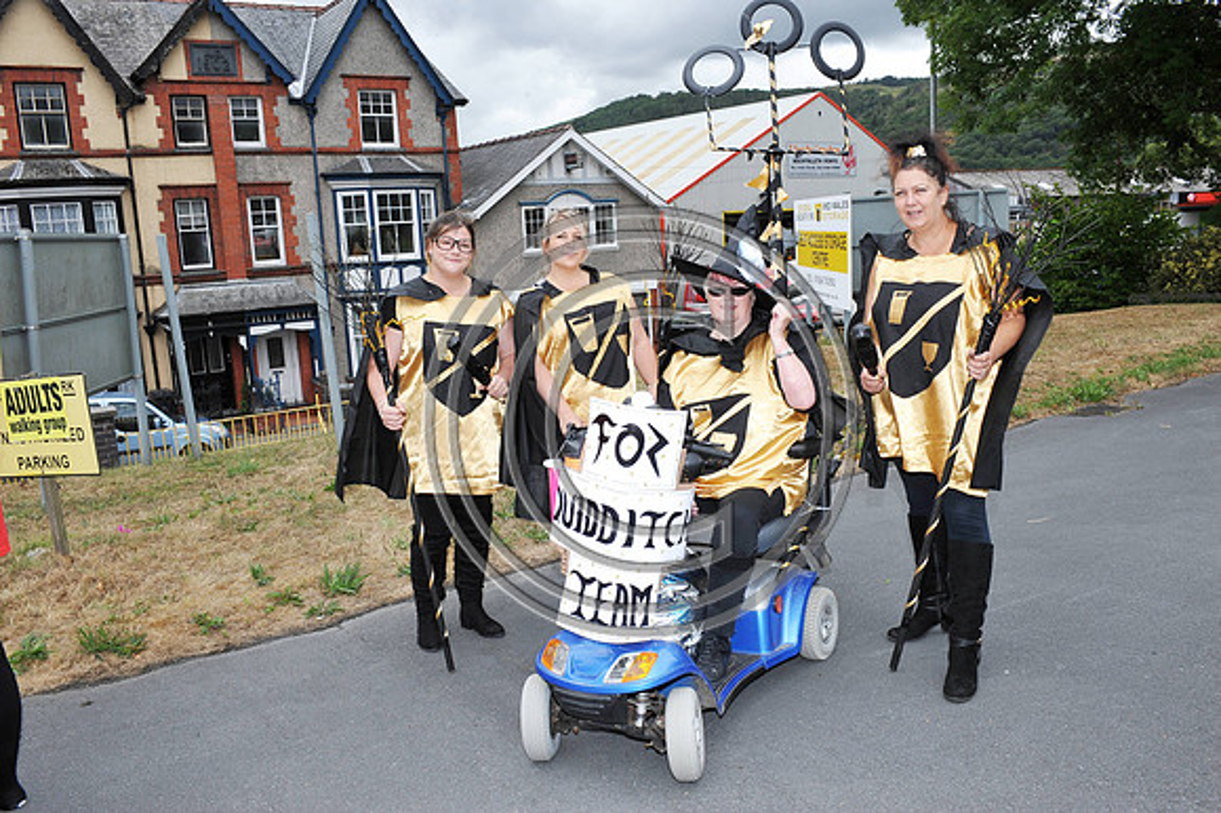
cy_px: 406
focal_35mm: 28
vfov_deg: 46.4
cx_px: 610
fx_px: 949
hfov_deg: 65.5
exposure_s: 1/250
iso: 400
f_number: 13
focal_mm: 28
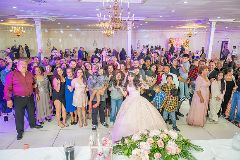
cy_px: 80
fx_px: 160
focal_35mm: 24
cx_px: 120
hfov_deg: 73.7
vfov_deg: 53.2
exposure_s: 1/80
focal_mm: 24
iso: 640
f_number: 2.8
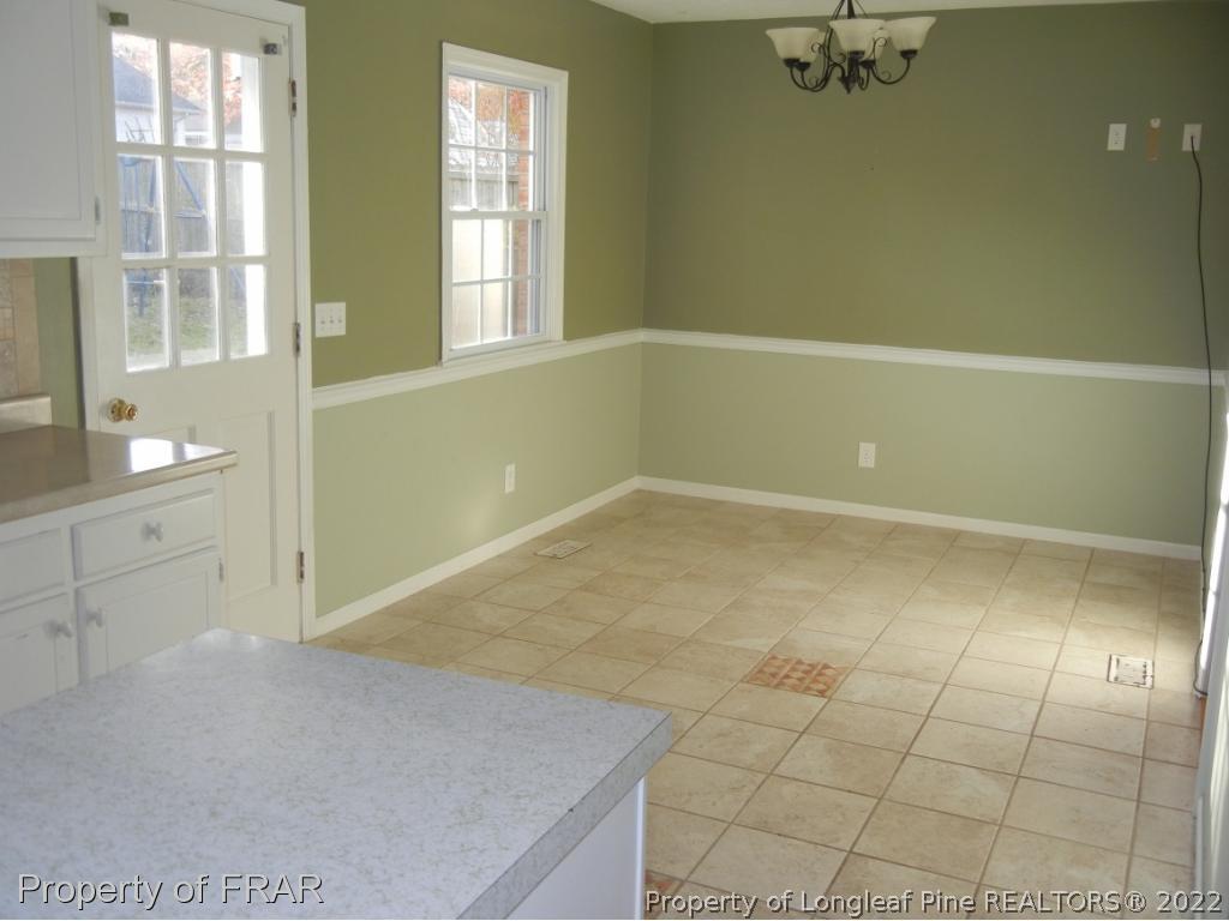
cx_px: 614
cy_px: 460
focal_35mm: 34
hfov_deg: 54.0
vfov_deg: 41.8
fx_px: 1207
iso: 160
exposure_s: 1/52.8
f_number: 3.6
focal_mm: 6.2
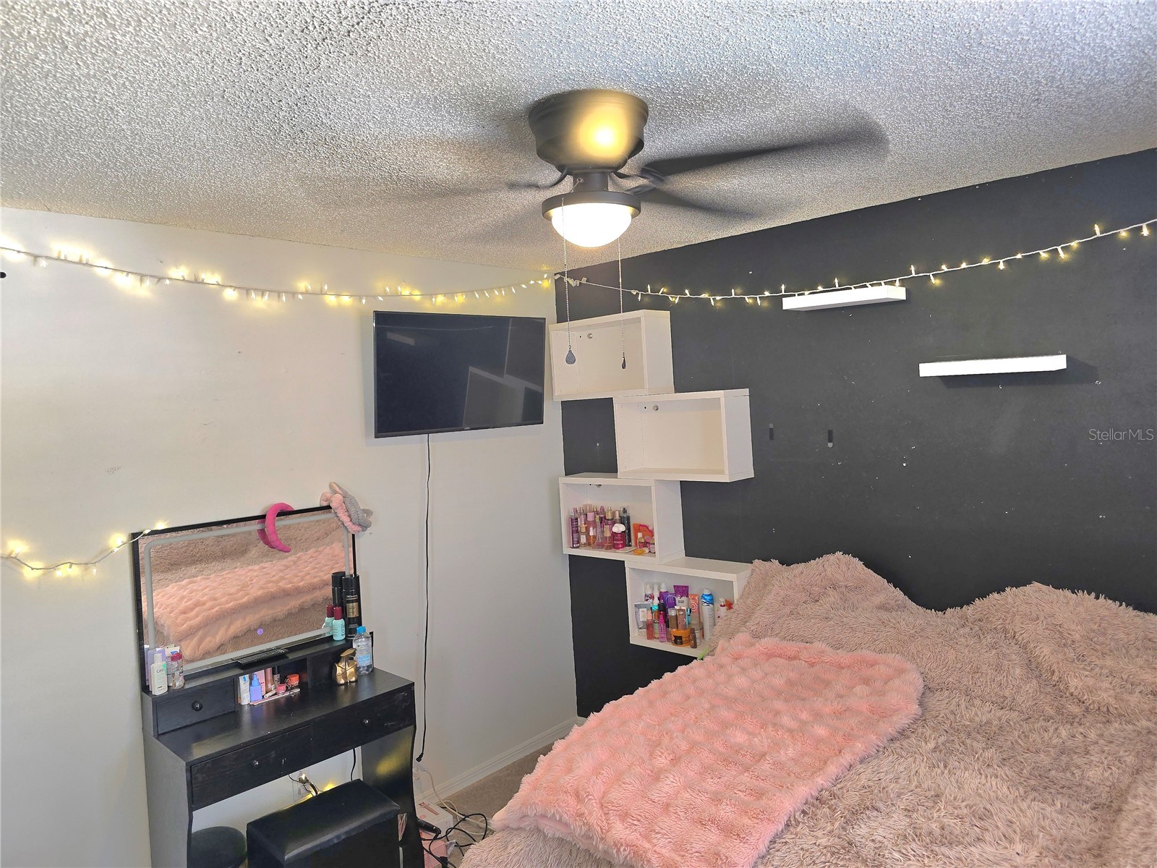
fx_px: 769
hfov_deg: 73.9
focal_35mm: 23
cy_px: 434
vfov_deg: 58.9
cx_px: 578
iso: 100
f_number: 1.7
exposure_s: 1/30
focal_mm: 6.3
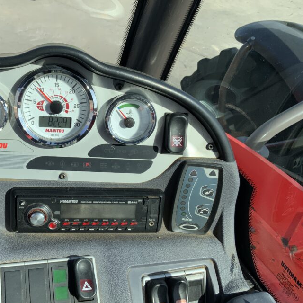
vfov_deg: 40.9
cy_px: 151
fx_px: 406
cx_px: 89
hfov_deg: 40.1
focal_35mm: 41
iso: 16
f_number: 1.8
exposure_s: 1/929
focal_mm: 3
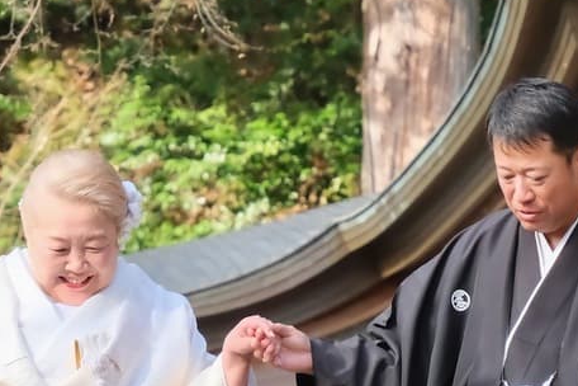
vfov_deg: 2.7
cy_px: 429
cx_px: 119
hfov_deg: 4.0
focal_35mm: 515
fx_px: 8268
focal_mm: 108.6
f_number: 7.1
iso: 1600
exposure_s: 1/250
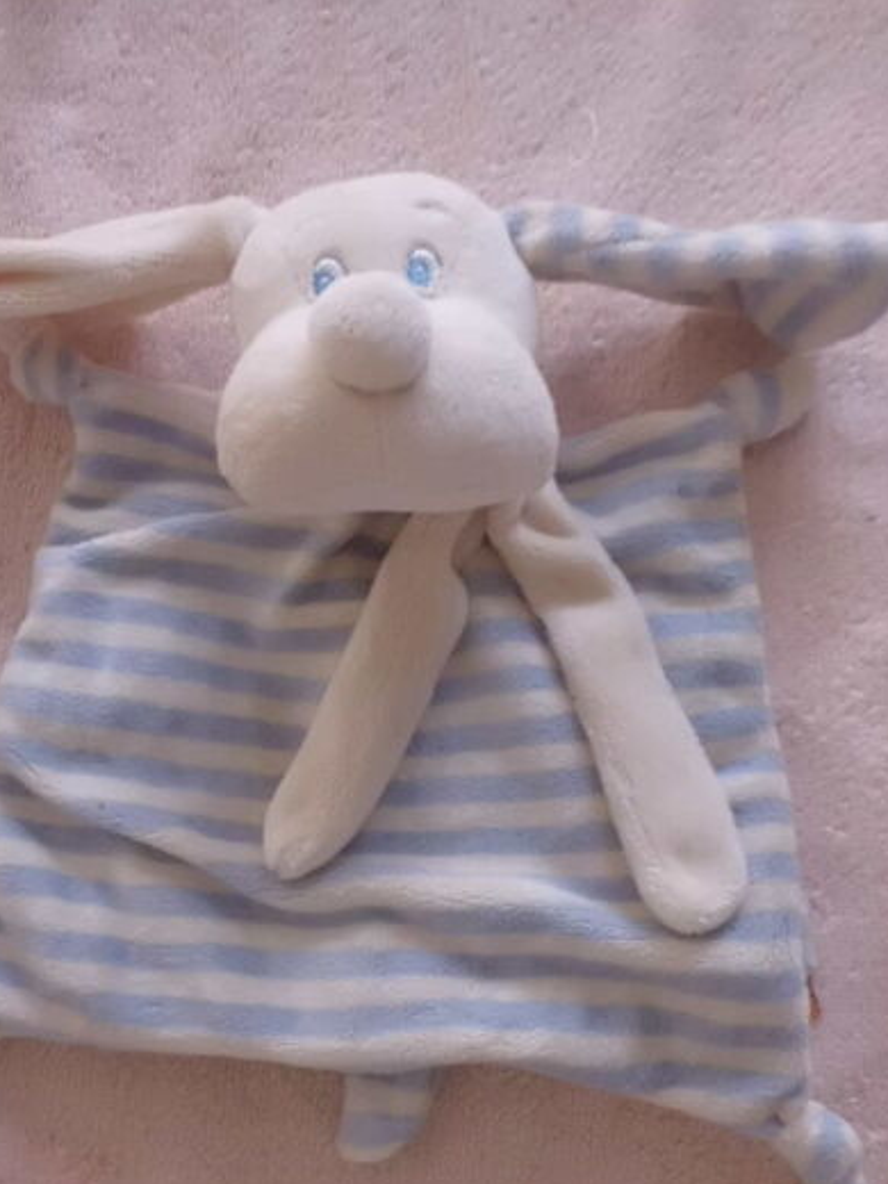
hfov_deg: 44.1
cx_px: 389
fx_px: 1095
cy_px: 688
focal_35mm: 32
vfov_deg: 56.5
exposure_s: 1/50
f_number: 3.2
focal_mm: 4.6
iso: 800
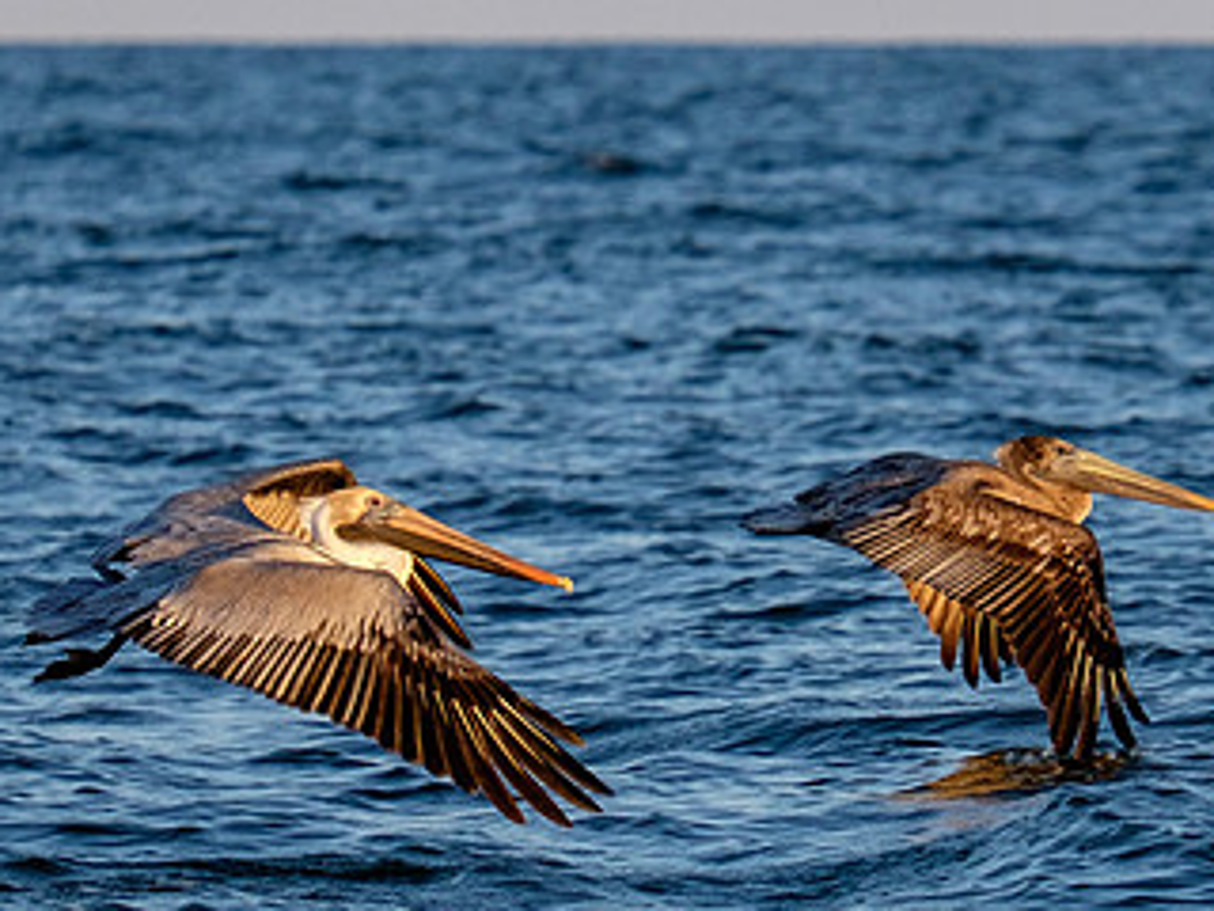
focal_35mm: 865
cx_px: 907
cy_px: 430
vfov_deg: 1.7
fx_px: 30336
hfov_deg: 2.3
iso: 400
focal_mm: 200
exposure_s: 1/1000
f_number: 5.6
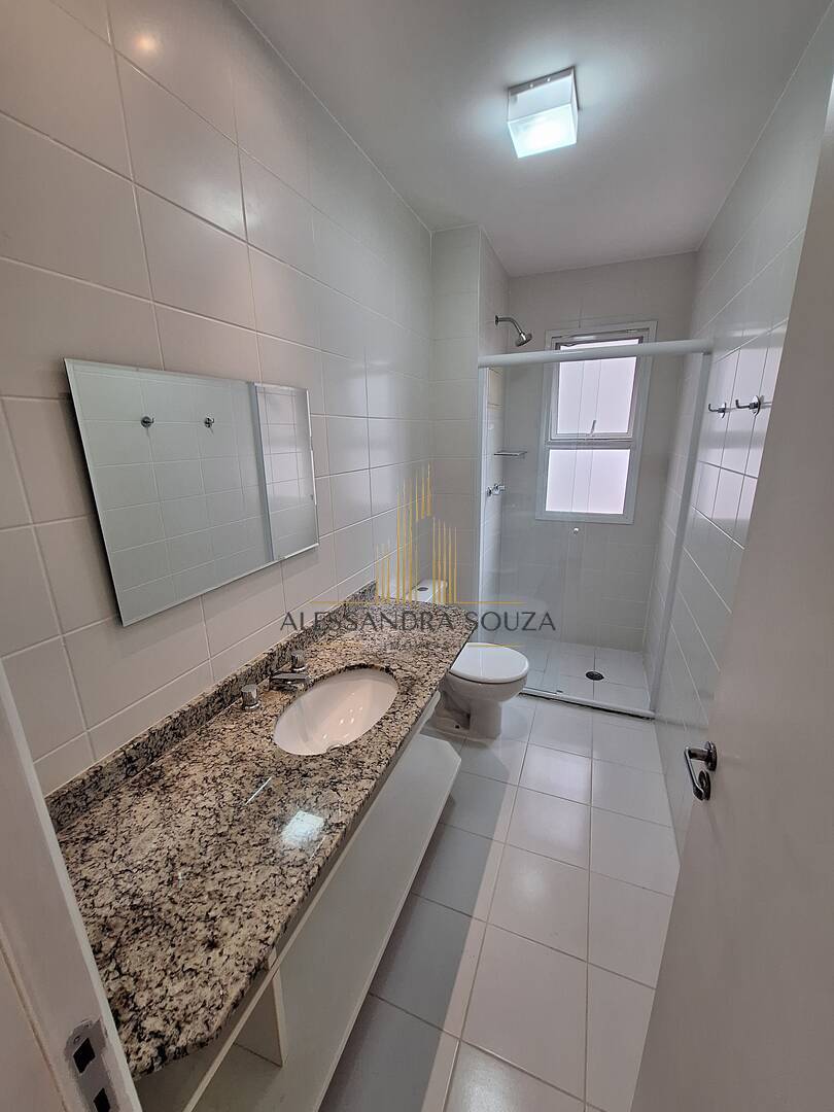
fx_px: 418
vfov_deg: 106.2
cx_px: 417
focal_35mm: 13
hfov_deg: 89.9
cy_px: 556
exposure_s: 1/40
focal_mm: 1.74
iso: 125
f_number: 2.2
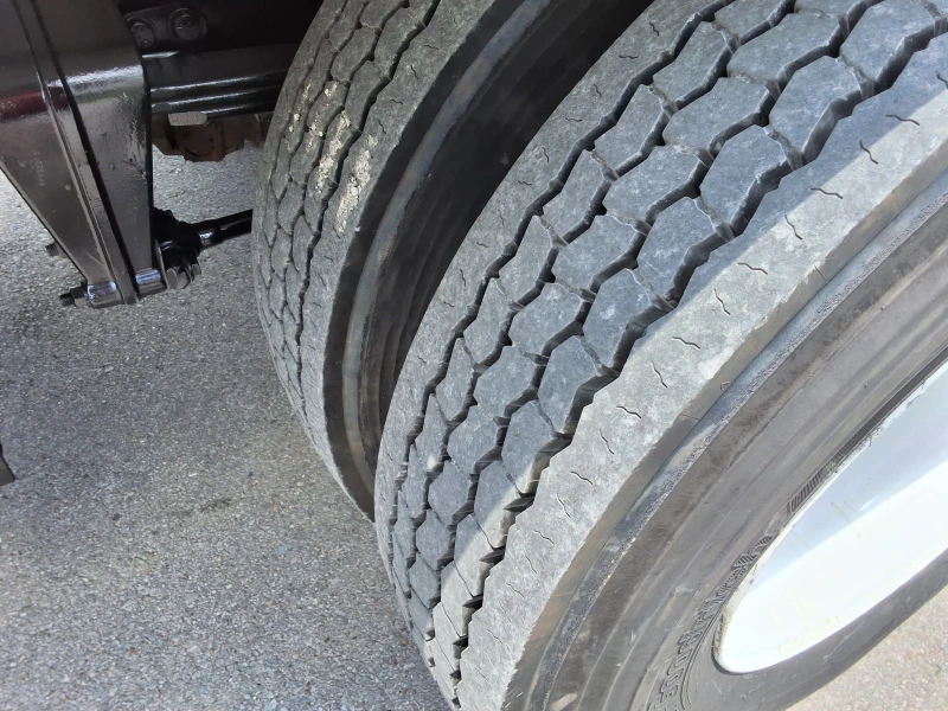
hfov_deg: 63.4
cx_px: 474
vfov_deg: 49.7
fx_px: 767
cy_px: 356
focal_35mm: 28
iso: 32
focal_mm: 2.91
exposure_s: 1/357
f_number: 1.9
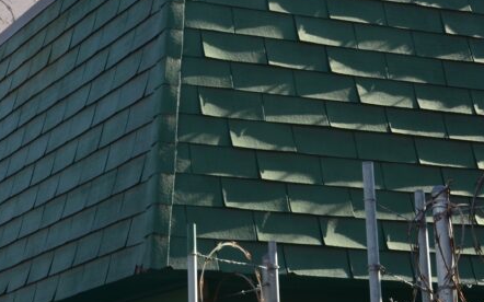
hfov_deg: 18.4
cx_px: 135
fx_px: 1490
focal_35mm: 113
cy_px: -13
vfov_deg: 11.4
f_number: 11
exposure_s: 1/100
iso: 200
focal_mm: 32
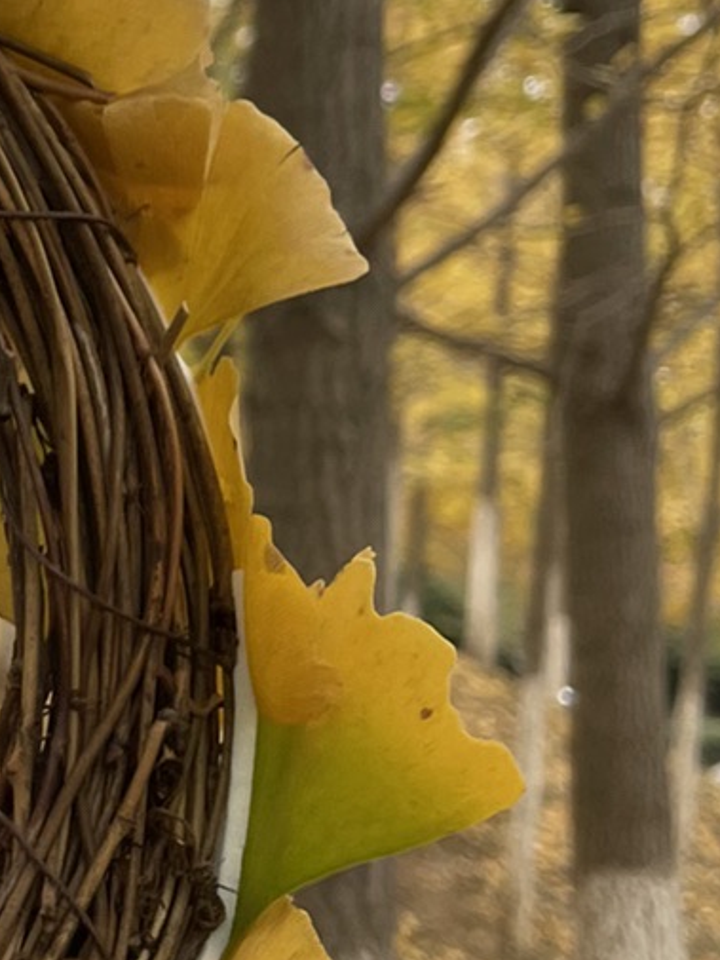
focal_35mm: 103
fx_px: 2855
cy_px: 346
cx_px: -549
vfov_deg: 19.0
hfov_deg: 13.1
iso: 32
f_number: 1.6
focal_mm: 4.2
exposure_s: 1/475
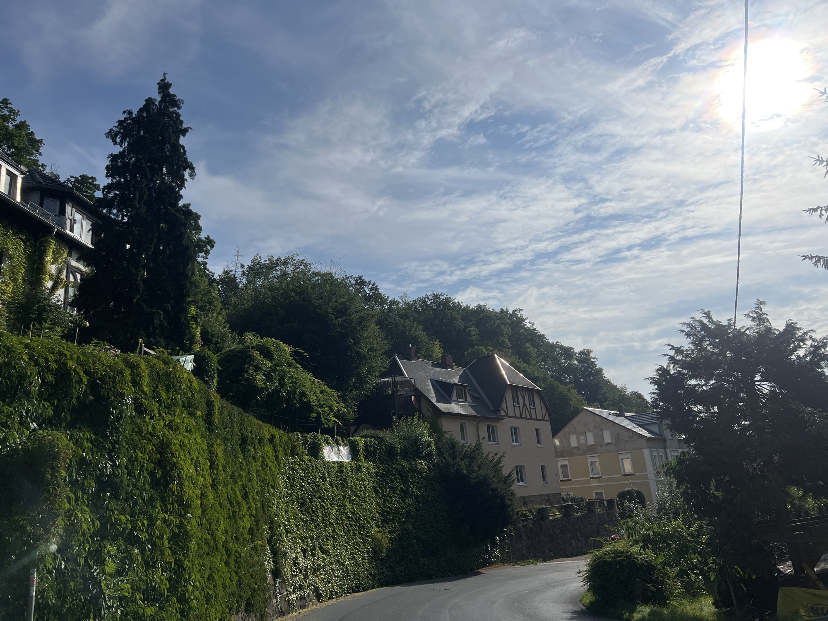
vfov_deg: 53.1
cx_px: 414
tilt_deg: +17.1
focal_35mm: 26
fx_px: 622
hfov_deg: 67.3
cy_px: 310
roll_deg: +5.4
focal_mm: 5.7
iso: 50
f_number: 1.5
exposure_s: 1/16393
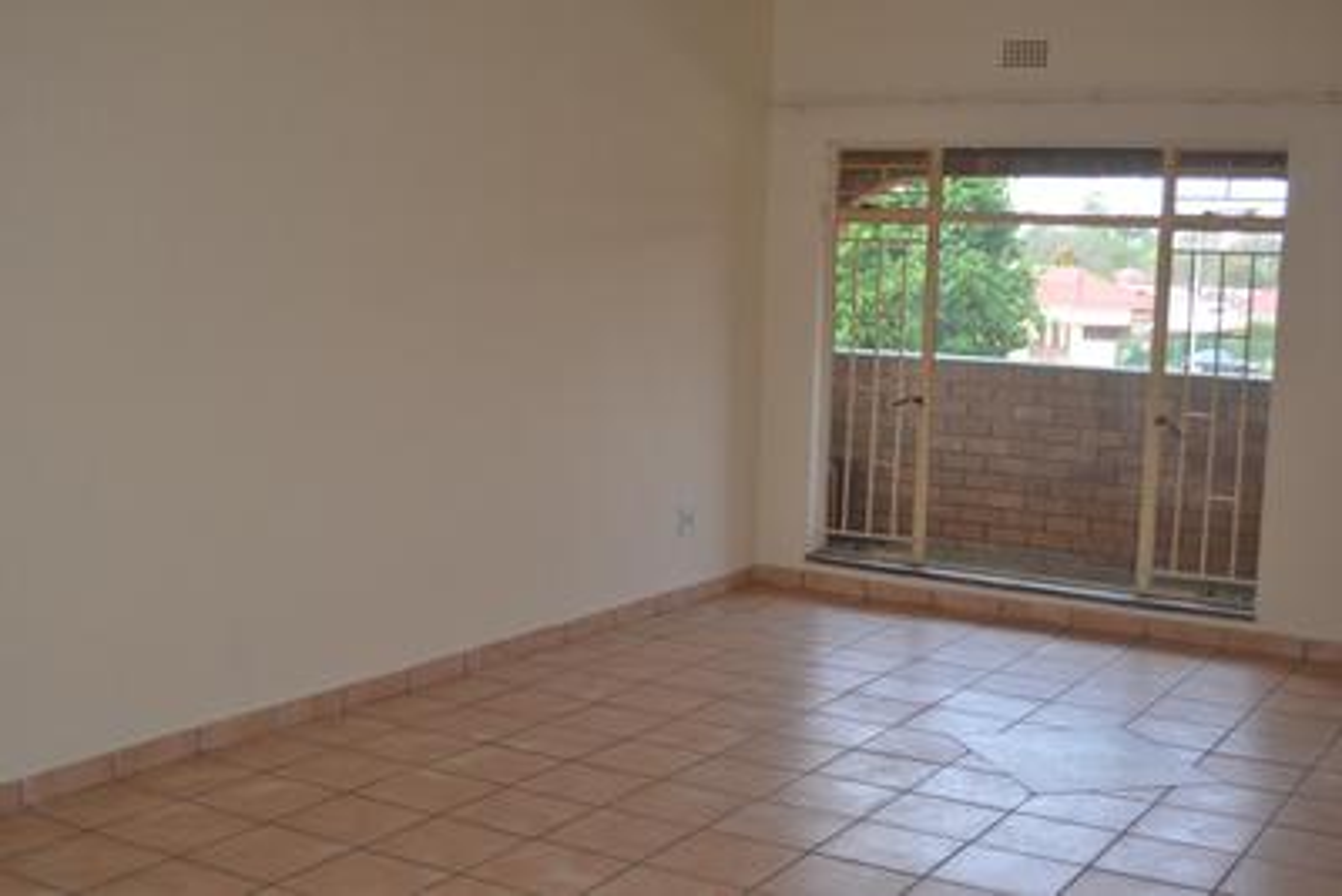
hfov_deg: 43.6
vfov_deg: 29.9
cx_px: 671
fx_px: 1678
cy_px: 448
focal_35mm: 45
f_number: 4.2
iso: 250
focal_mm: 30
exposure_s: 1/125
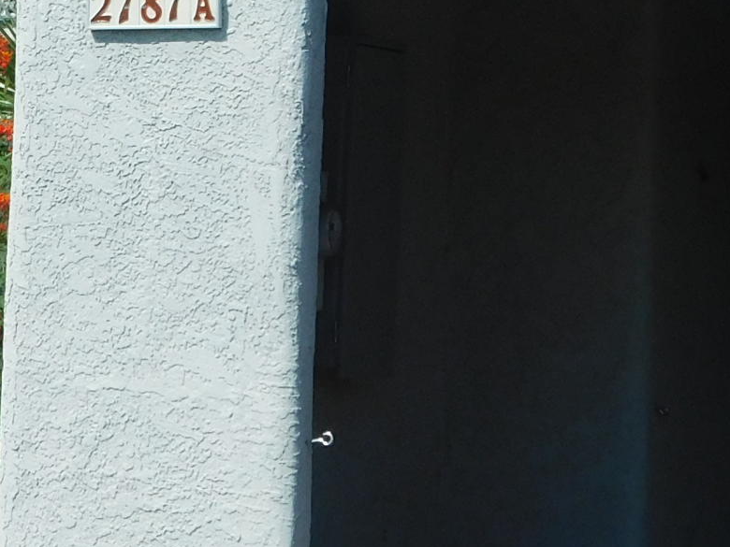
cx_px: -51
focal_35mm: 173
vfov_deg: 8.5
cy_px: -5
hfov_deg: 11.3
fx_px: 3648
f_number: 3.7
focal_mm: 8
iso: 125
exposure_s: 1/1250
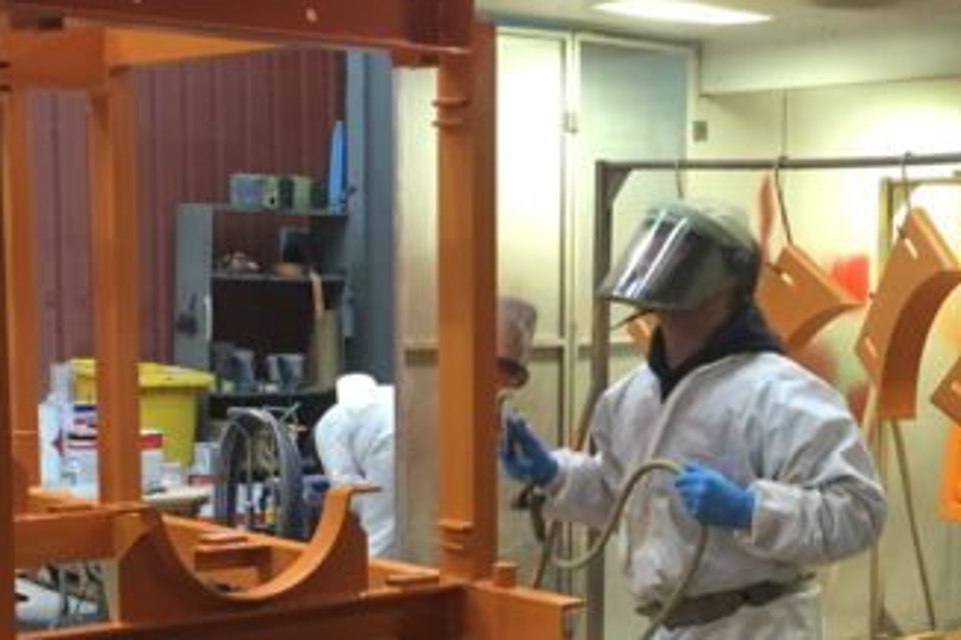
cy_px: 487
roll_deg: +0.8
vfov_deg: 18.3
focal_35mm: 74
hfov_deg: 27.2
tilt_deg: -7.0
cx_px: 651
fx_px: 1974
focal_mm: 4.15
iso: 125
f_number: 2.2
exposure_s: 1/33
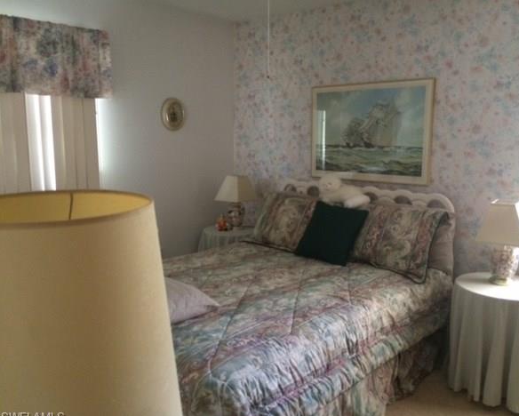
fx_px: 476
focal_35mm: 31
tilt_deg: -8.4
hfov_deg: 57.1
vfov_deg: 47.2
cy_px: 212
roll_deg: -0.2
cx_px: 283
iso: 320
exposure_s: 1/15
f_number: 2.2
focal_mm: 4.15
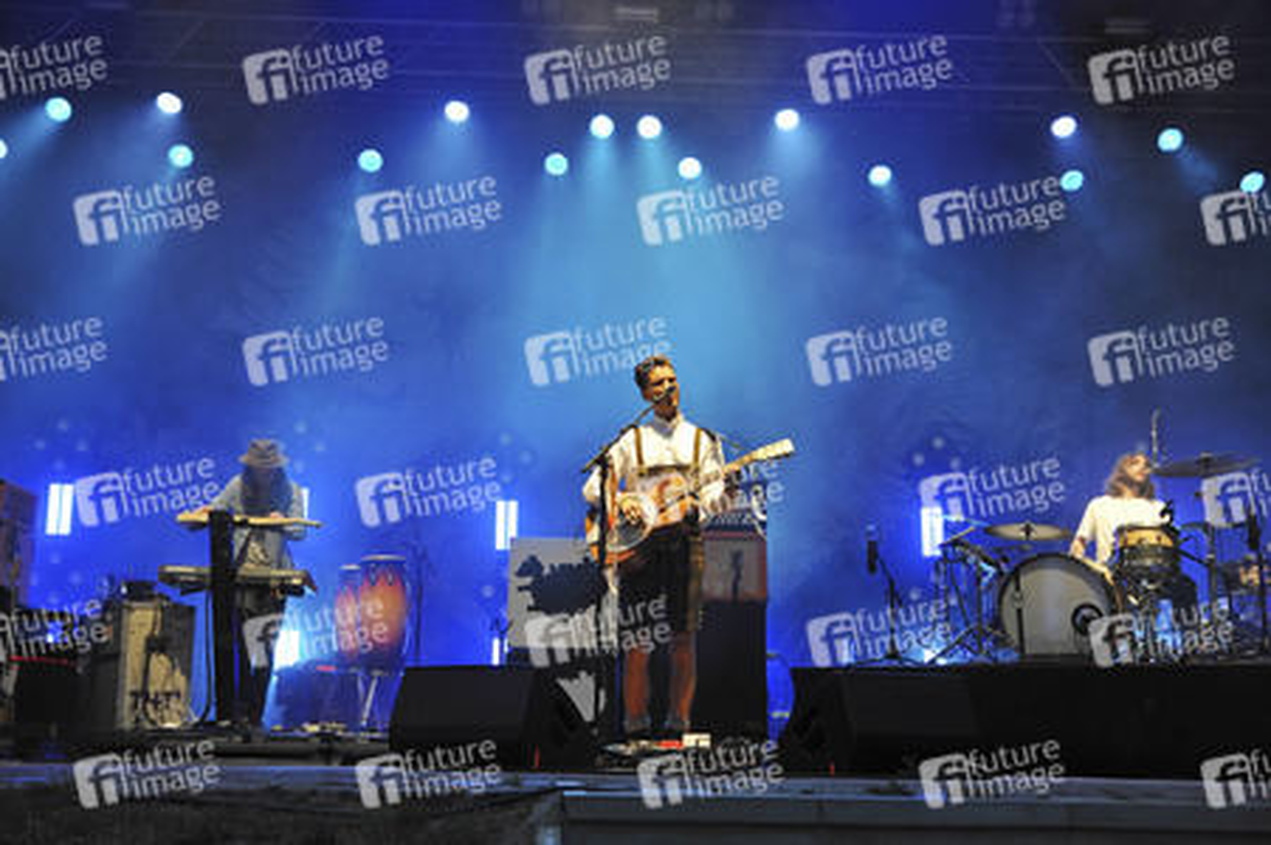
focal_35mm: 46
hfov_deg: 42.8
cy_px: 422
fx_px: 1623
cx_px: 636
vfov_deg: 29.2
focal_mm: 46
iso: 800
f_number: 2.8
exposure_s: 1/200
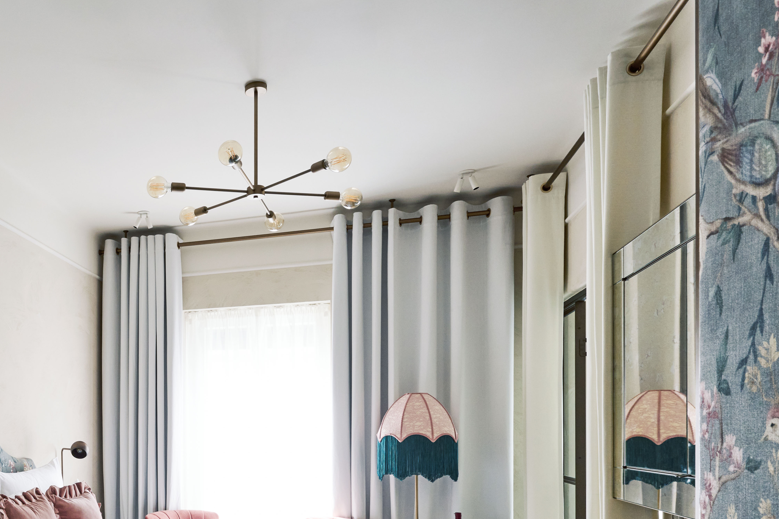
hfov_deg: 57.5
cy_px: 455
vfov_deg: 41.8
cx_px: 126
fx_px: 627
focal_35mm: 29
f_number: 11
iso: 200
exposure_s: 1/15
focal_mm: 14
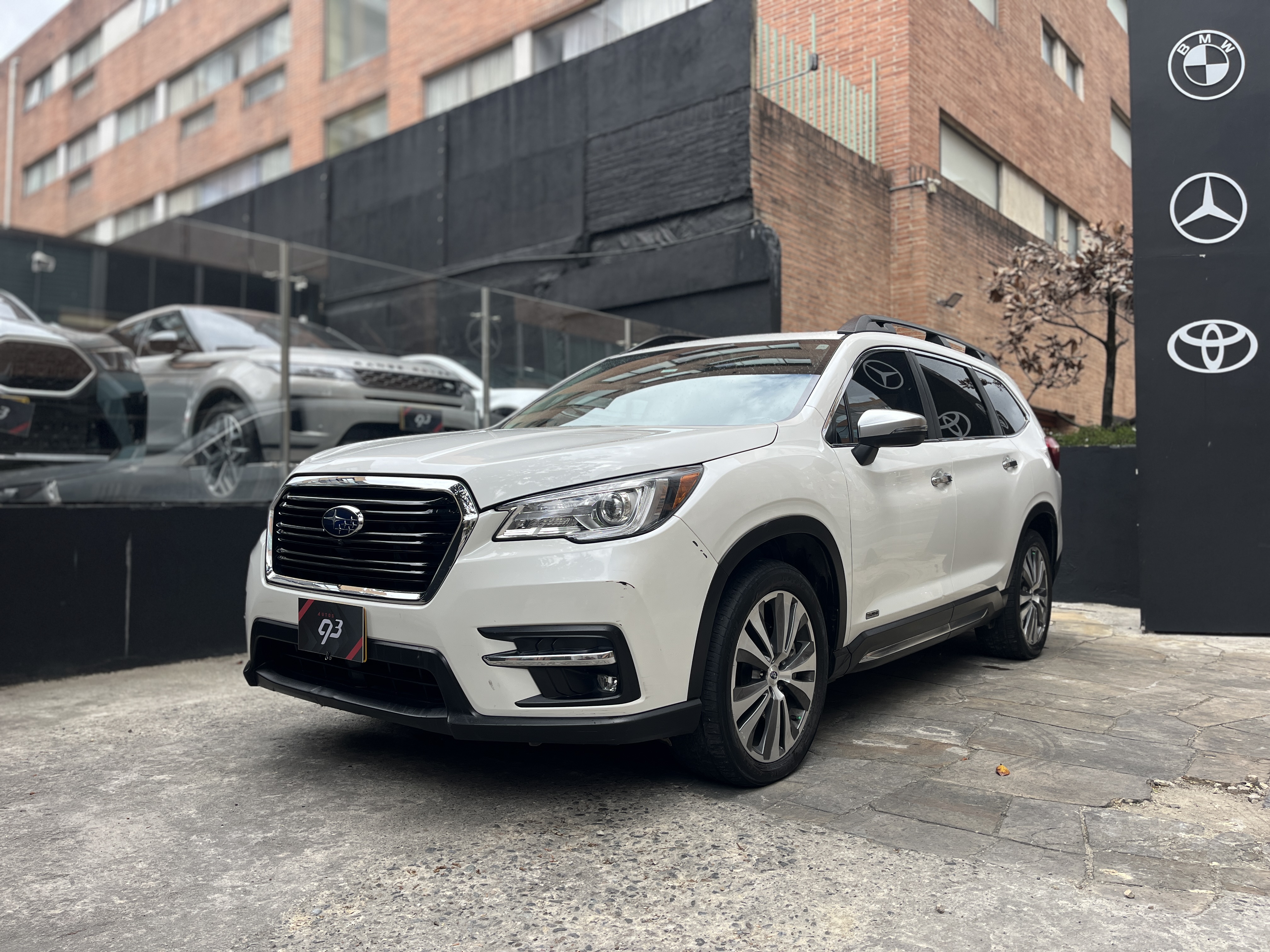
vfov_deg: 53.1
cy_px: 476
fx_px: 954
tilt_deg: +1.0
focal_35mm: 26
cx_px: 635
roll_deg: -0.2
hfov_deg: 67.3
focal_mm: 5.1
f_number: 1.6
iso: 50
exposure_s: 1/1325
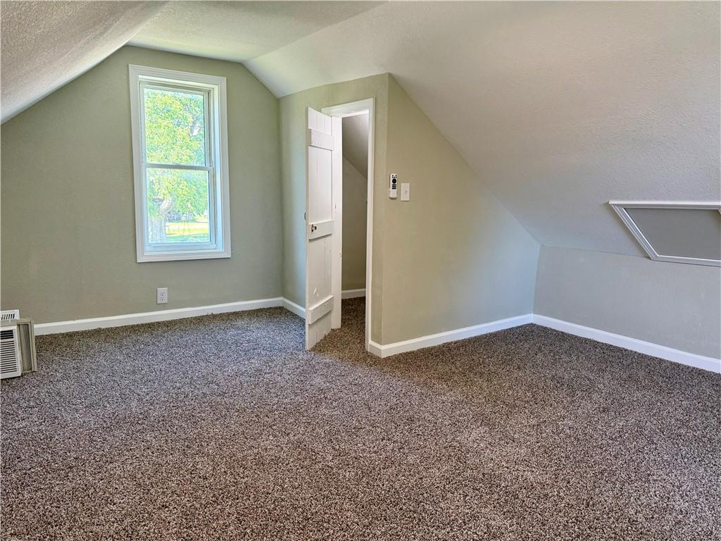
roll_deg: -0.5
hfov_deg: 71.6
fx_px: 500
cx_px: 360
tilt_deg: -7.3
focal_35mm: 24
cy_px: 270
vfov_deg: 56.8
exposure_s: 1/202
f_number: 1.78
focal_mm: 6.76
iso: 200
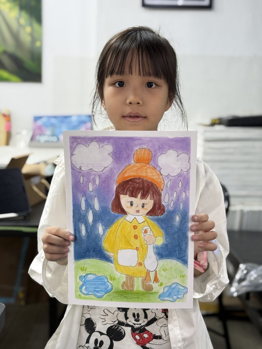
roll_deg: -2.1
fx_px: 484
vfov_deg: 39.7
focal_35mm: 48
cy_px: 174
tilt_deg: -6.3
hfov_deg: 30.3
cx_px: 131
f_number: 1.78
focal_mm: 6.76
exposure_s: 1/100
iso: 100
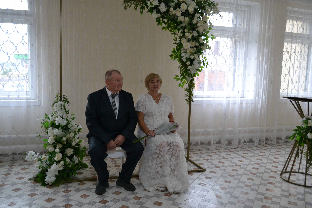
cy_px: 104
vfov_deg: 40.0
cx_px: 156
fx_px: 286
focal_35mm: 33
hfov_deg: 57.2
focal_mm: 22
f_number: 3.8
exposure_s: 1/500
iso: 1100
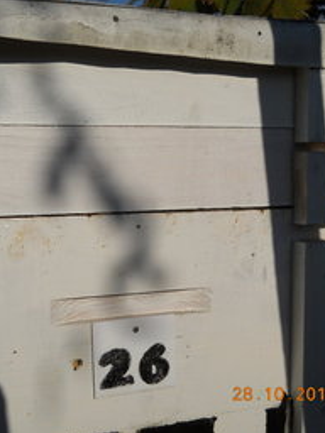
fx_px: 701
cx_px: 130
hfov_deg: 26.1
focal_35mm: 56
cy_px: 216
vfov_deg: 34.3
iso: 80
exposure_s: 1/1250
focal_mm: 6.72
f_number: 5.5
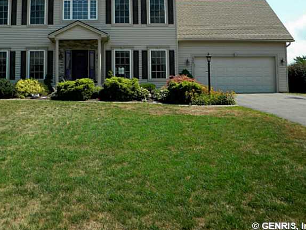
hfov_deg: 47.2
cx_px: 107
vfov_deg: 36.4
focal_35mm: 39
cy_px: 72
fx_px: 345
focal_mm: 5
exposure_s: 1/683
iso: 80
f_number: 3.5
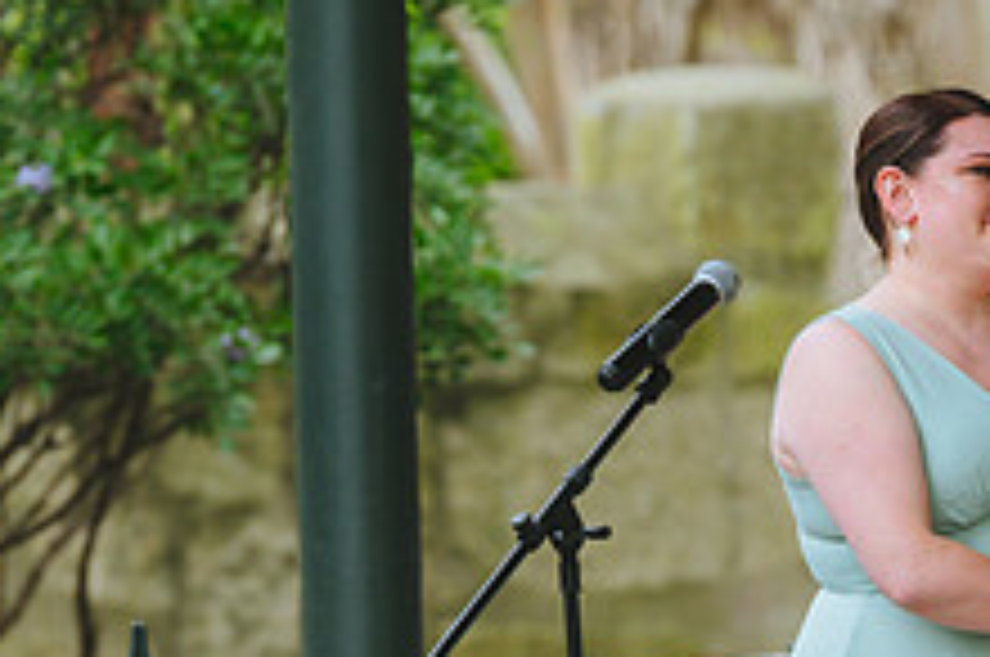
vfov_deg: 2.7
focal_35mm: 514
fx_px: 14114
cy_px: 531
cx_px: 806
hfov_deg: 4.0
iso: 400
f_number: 2.8
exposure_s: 1/400
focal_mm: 195
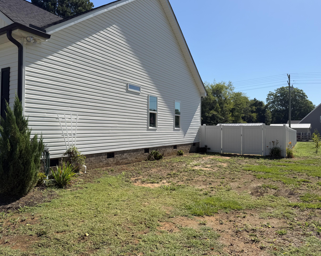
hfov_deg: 65.9
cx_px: 148
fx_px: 247
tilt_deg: +0.5
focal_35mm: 26
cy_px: 123
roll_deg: -0.2
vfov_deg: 54.9
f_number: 1.78
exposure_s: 1/4167
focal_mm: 6.76
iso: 80
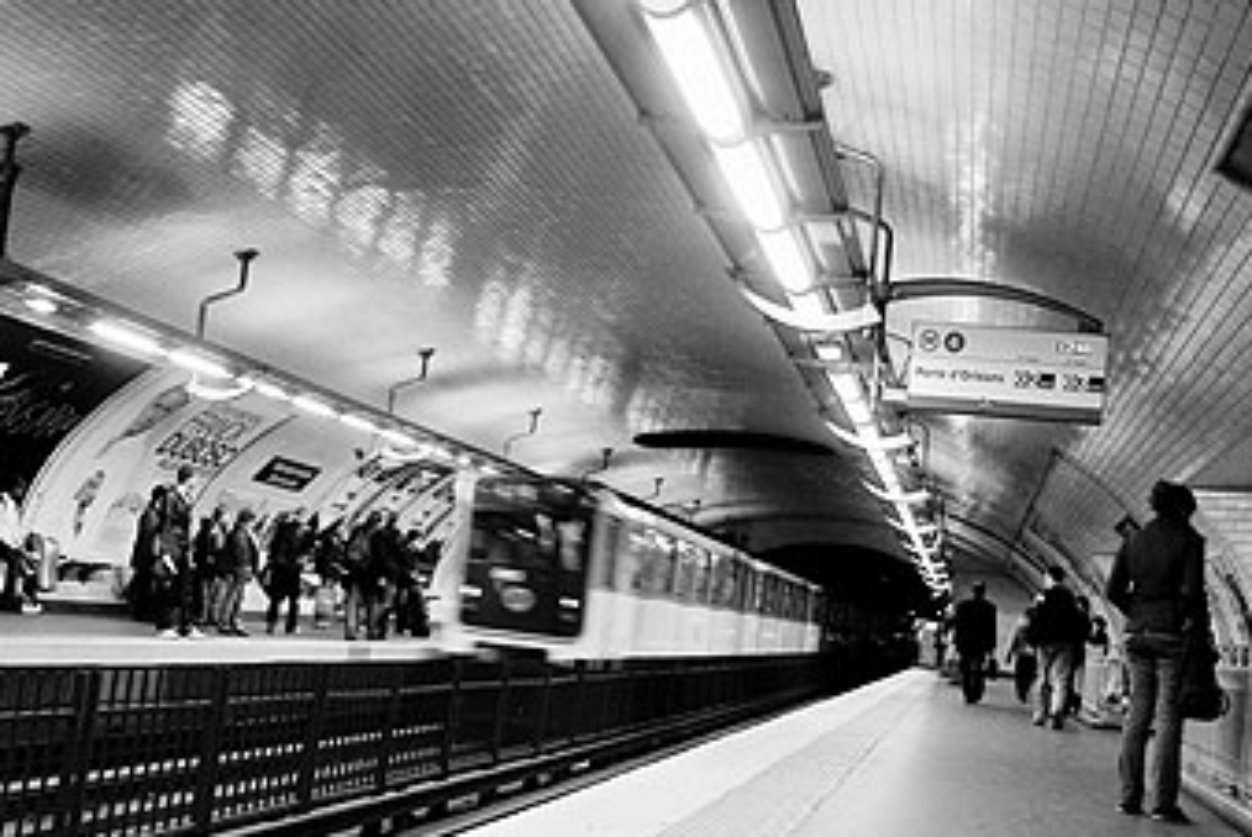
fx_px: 1671
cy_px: 517
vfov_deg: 28.0
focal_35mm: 48
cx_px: 437
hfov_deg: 40.7
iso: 800
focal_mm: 24
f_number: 8
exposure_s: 1/10
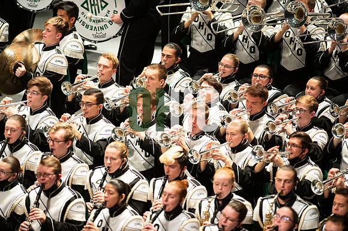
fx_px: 2898
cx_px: 174
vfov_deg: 4.6
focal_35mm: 300
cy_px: 116
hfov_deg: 6.9
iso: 3200
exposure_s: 1/500
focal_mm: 300
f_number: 2.8
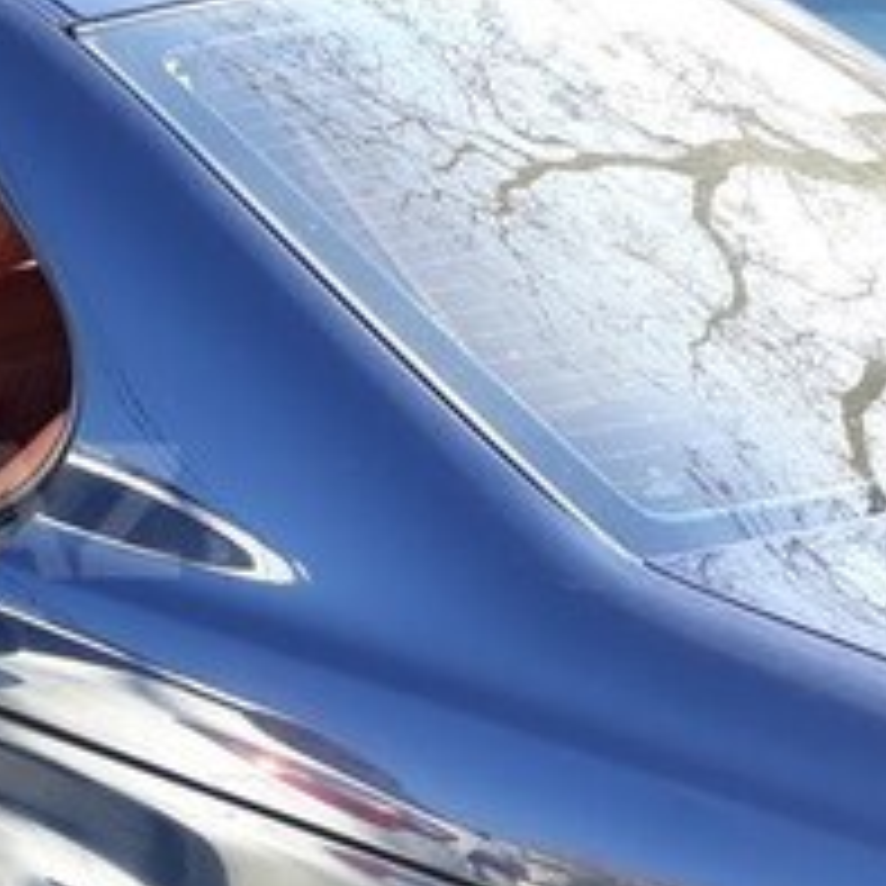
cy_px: 510
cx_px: -279
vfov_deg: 21.6
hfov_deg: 19.8
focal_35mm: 80
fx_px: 2317
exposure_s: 1/100
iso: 40
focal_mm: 3.6
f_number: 1.9
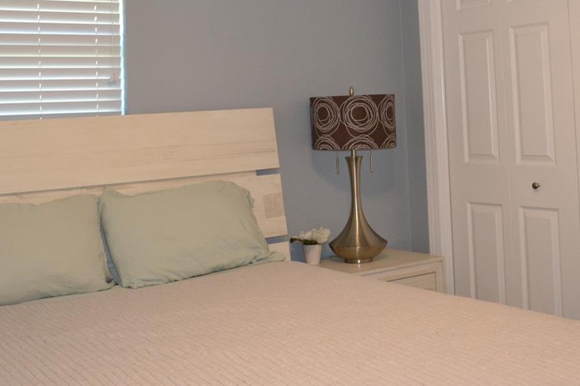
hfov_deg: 38.8
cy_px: 68
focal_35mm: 51
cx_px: 328
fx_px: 821
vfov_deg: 25.9
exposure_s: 1/60
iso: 1000
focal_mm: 18
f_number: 3.5
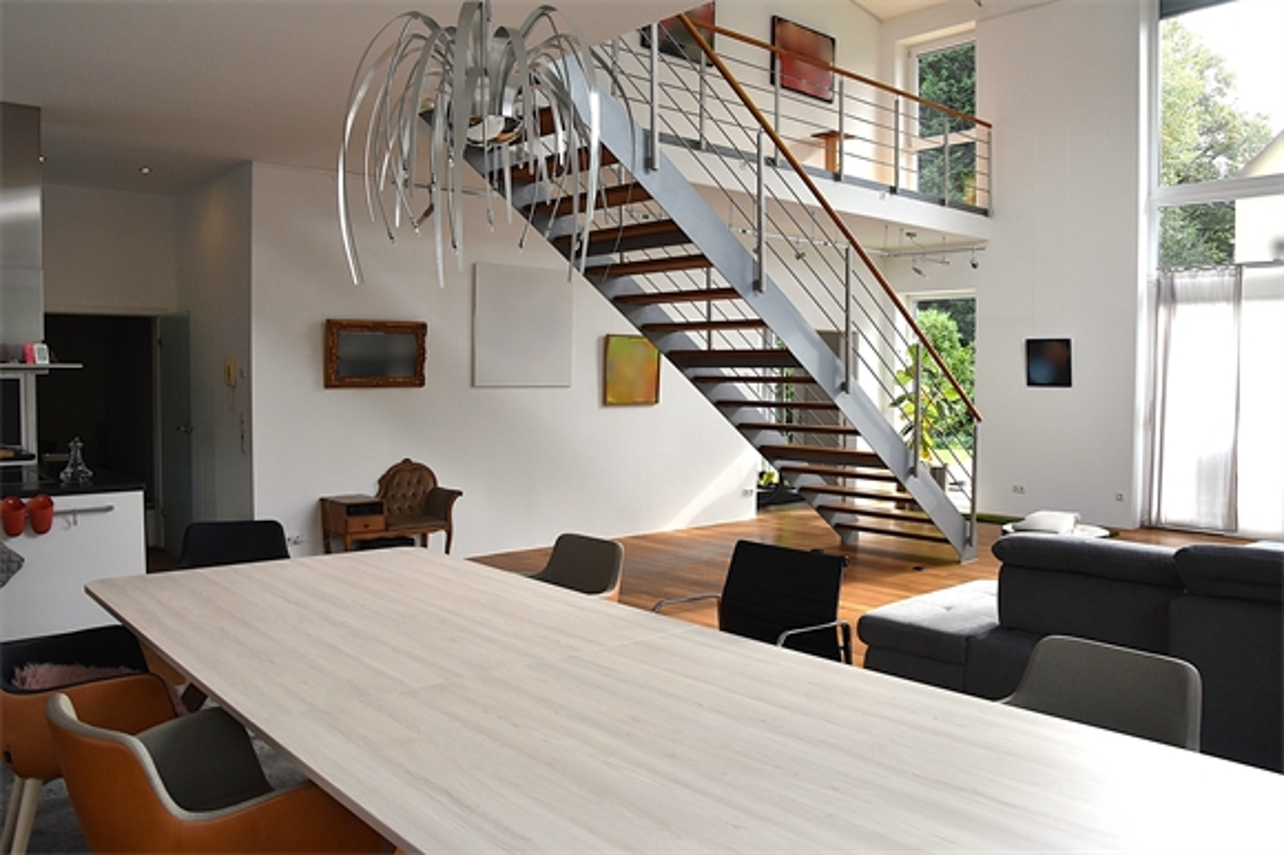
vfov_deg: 47.9
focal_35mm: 27
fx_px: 962
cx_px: 642
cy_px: 428
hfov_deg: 67.4
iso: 800
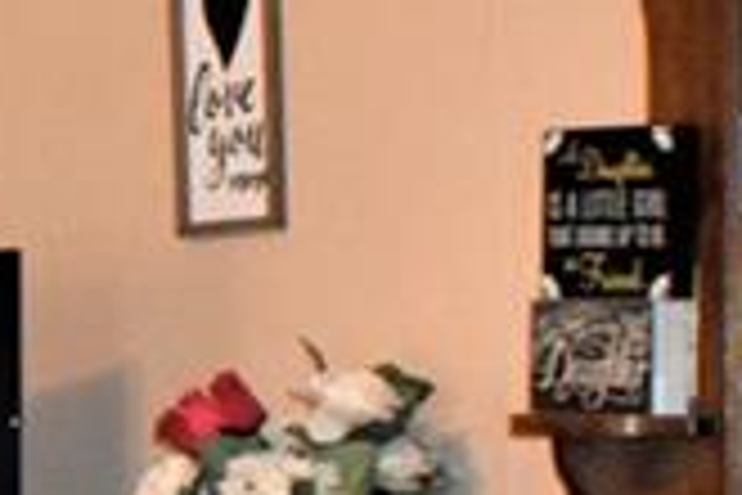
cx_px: -643
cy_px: 418
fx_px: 4617
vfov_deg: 6.1
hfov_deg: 8.8
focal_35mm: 224
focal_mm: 24
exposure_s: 1/60
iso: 3200
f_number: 4
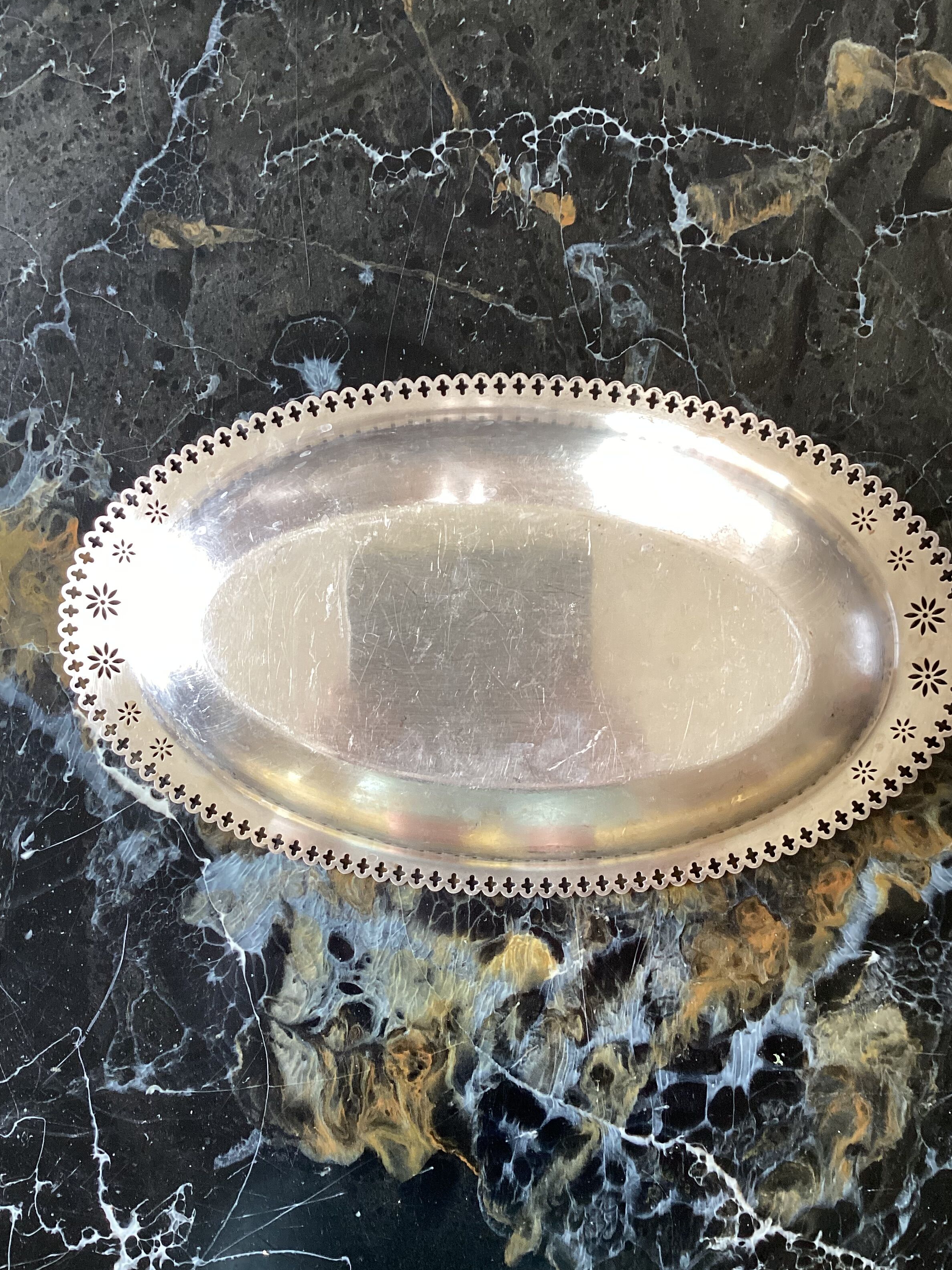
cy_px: 644
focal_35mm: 32
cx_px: 484
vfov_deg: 56.8
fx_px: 1173
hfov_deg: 44.2
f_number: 2.4
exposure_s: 1/50
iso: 160
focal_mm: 3.3
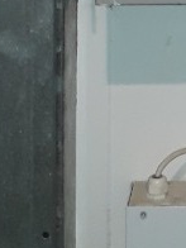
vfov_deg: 11.5
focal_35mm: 165
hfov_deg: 8.8
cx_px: 270
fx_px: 1182
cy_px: -120
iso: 160
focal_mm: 3.6
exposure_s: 1/33
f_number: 1.9
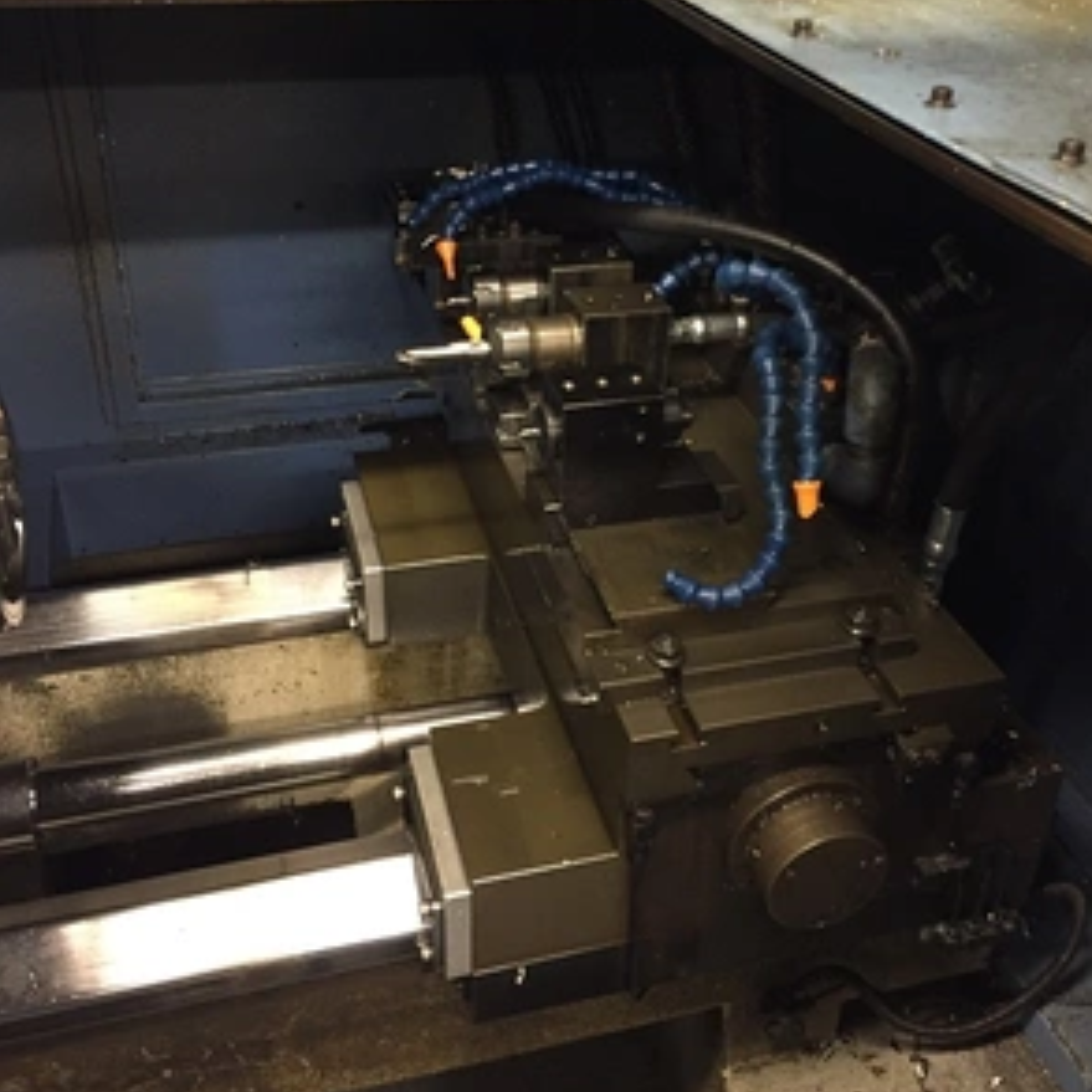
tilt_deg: -30.1
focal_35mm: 35
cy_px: 481
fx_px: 1249
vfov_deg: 47.1
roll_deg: -1.1
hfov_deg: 47.2
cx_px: 555
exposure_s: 1/17
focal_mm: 4.15
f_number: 2.2
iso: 250
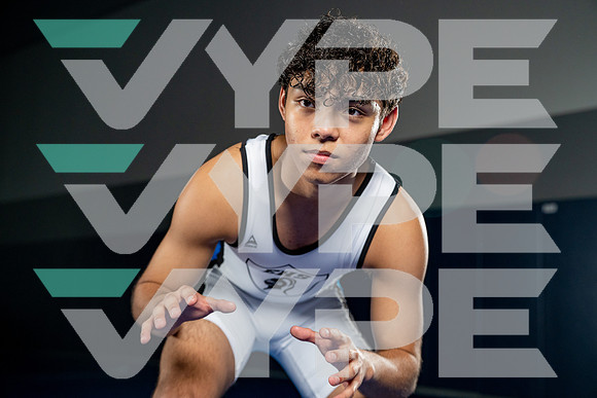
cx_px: 298
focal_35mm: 48
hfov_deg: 41.1
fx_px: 796
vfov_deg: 28.1
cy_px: 199
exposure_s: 1/125
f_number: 4
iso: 800
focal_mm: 48
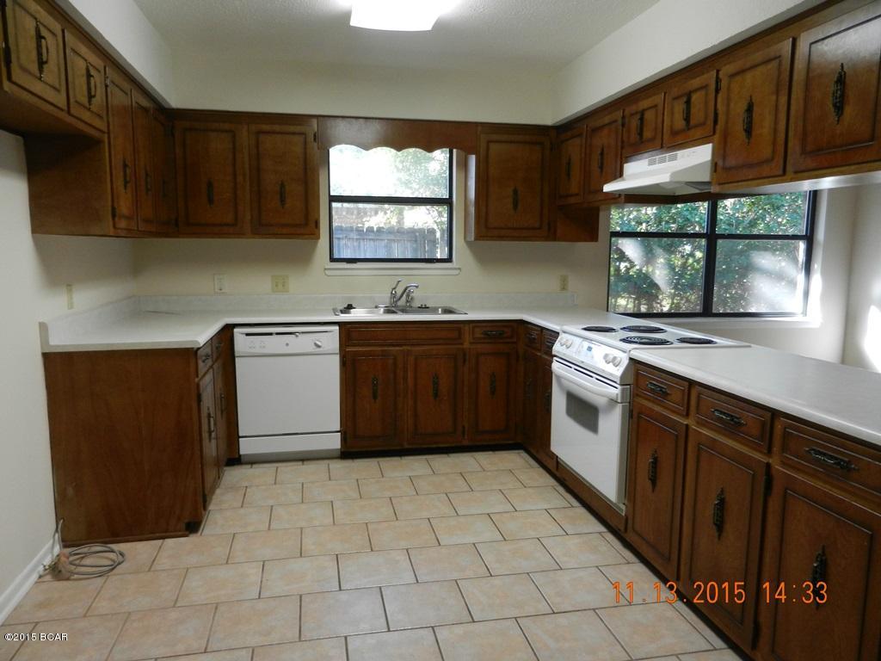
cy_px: 330
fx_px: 636
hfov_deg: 69.4
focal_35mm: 25
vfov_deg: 54.9
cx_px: 440
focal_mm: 4.5
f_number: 3.5
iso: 250
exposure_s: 1/30
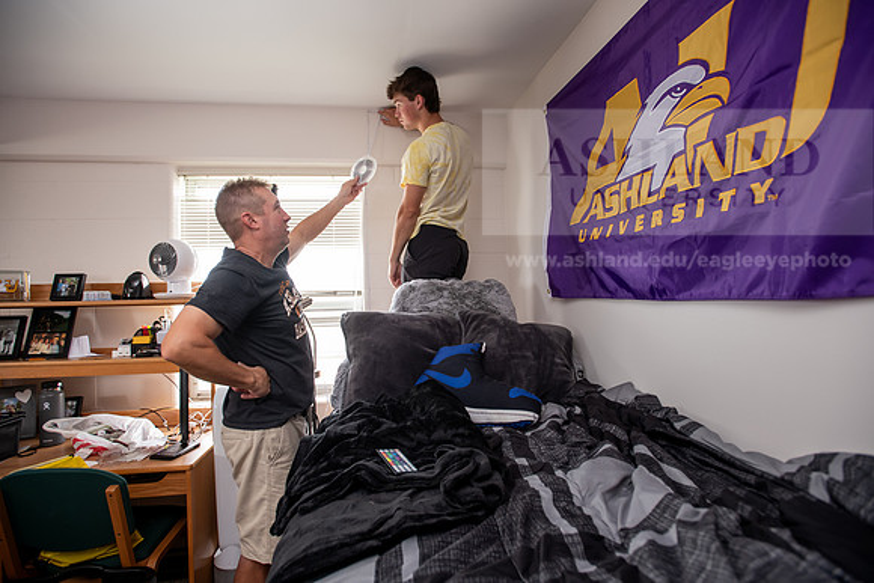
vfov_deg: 70.5
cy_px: 292
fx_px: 413
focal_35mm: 17
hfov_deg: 93.3
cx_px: 437
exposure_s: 1/100
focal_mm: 17
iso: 800
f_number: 4
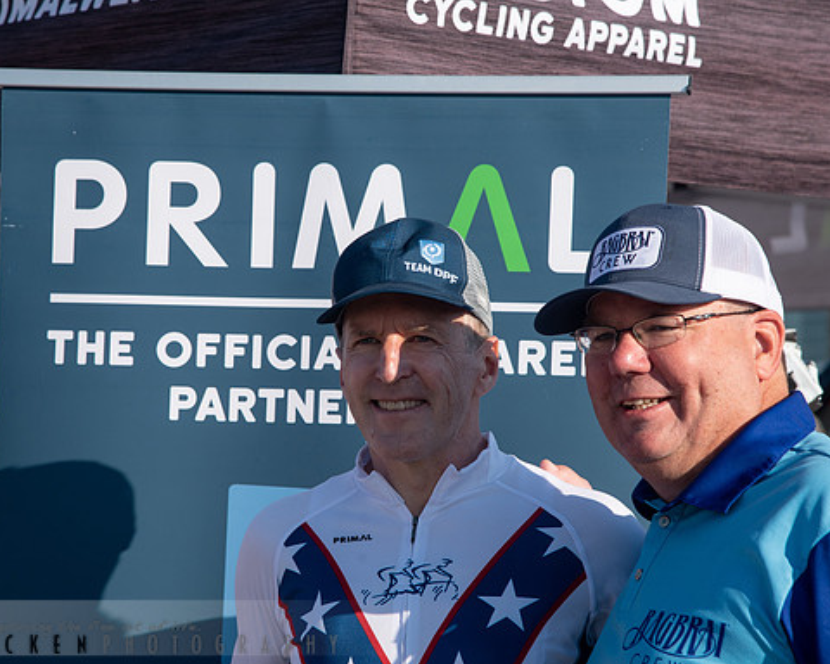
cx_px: 398
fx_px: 3341
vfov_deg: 11.4
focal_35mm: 136
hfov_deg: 14.2
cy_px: 333
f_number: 7.1
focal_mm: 120
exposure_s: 1/1000
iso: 250
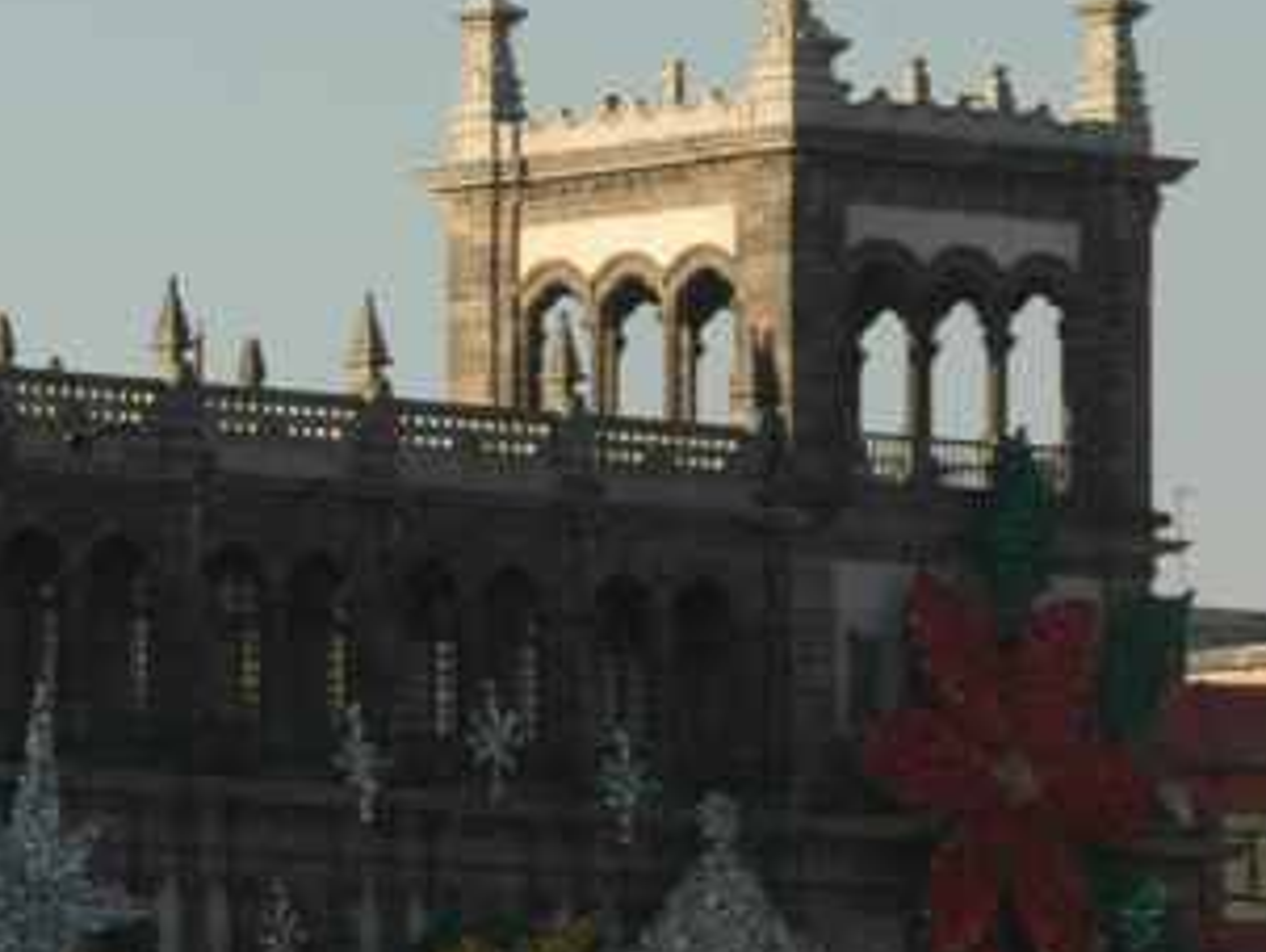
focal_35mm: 415
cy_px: 793
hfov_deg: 4.7
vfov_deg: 3.6
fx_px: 15176
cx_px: -679
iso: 400
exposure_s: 1/400
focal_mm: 85
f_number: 10
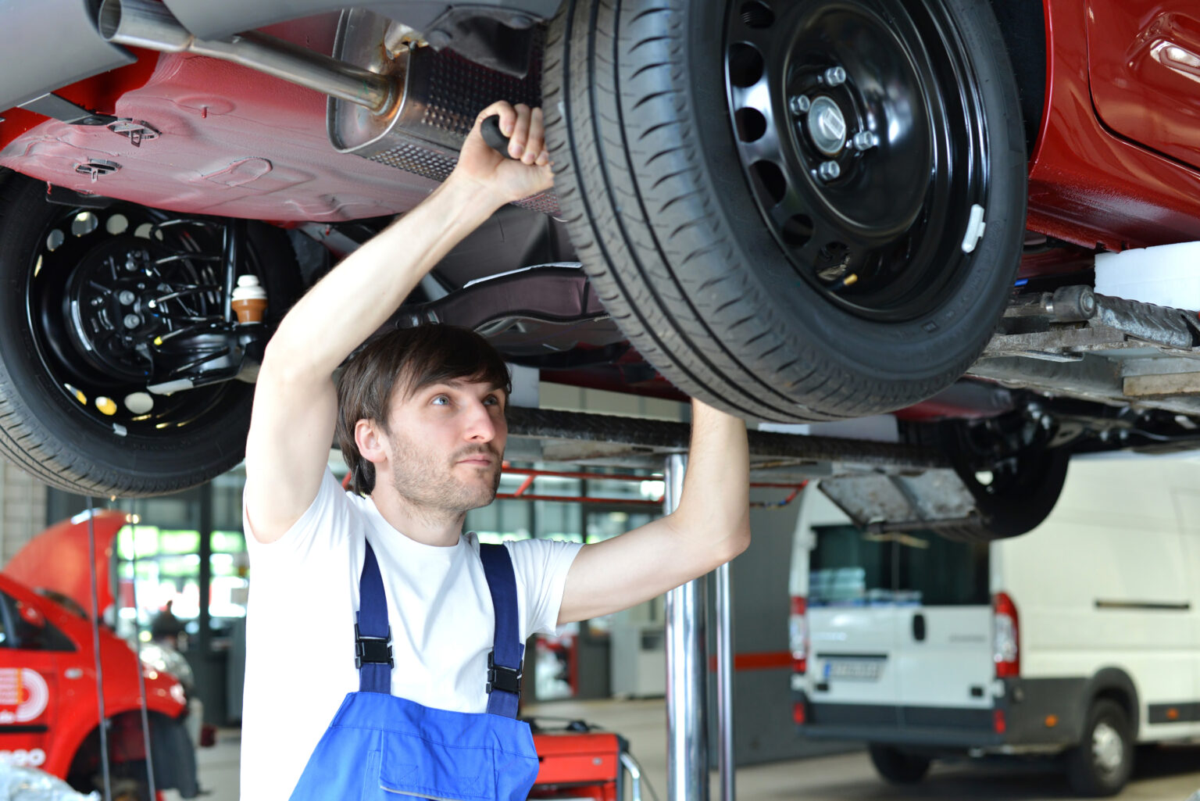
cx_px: 600
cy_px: 400
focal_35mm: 50
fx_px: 1667
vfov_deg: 27.0
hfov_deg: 39.6
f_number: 3.5
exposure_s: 1/200
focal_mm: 50
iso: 1100
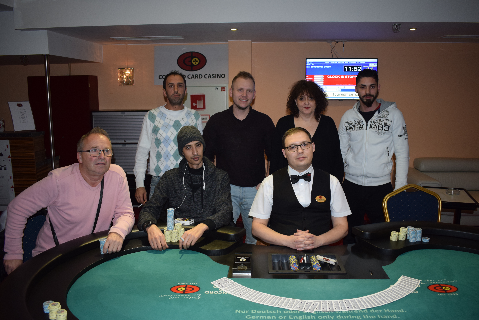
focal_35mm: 32
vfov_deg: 41.7
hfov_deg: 59.5
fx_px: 419
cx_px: 240
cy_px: 160
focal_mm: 21
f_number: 3.8
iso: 1000
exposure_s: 1/60
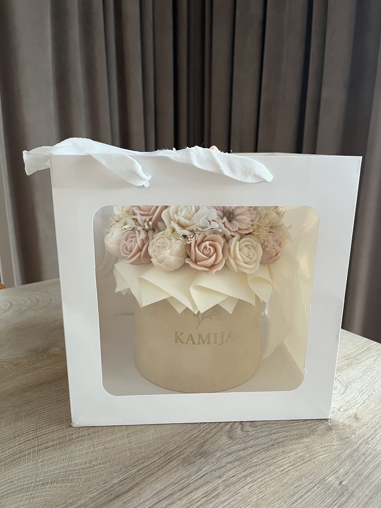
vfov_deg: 67.3
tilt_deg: -15.5
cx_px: 190
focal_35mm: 26
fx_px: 382
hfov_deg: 53.1
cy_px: 254
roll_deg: +1.3
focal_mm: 5.1
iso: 125
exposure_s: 1/80
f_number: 1.6
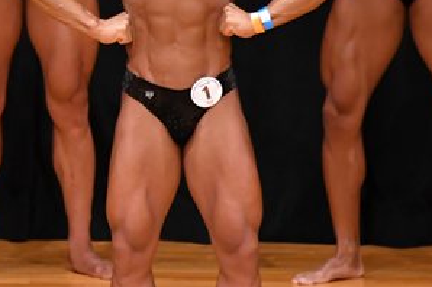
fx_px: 9829
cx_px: -57
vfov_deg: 1.7
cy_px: 99
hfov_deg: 2.5
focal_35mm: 820
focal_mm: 210
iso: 4000
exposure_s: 1/400
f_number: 5.6
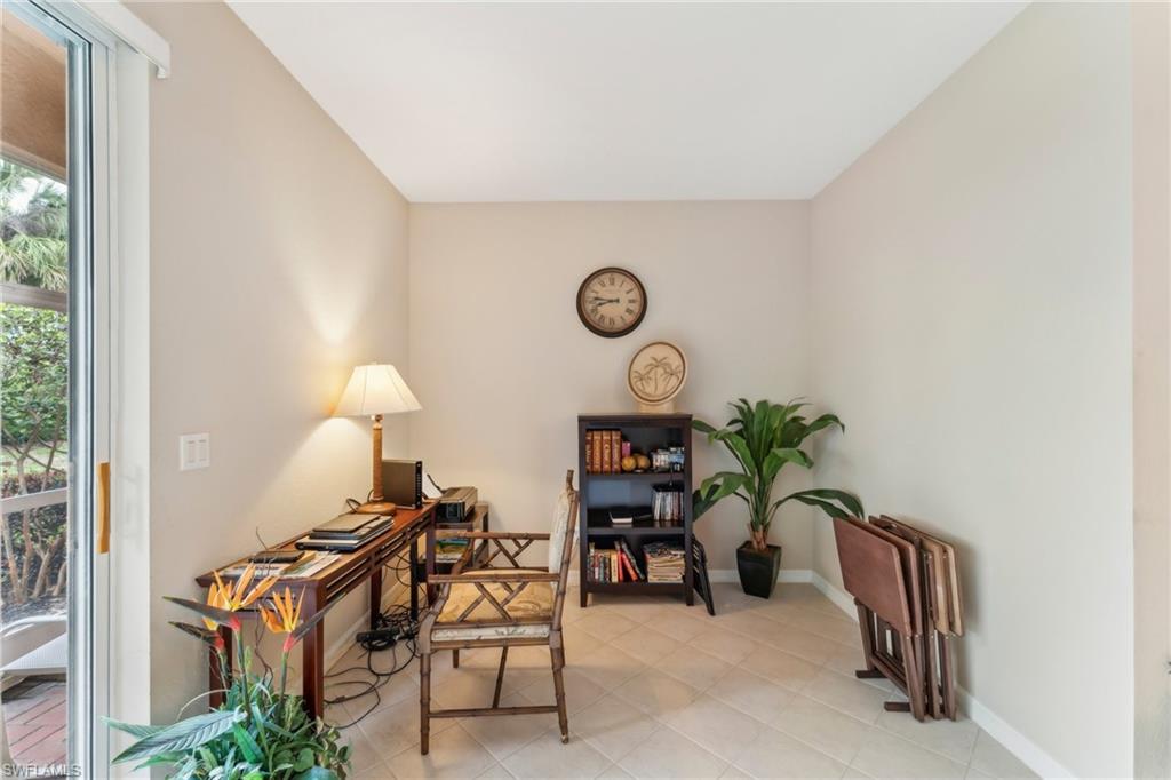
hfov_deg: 104.3
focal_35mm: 14
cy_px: 390
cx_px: 586
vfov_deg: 81.2
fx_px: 455
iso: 250
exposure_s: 1/1.67
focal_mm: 14
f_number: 8
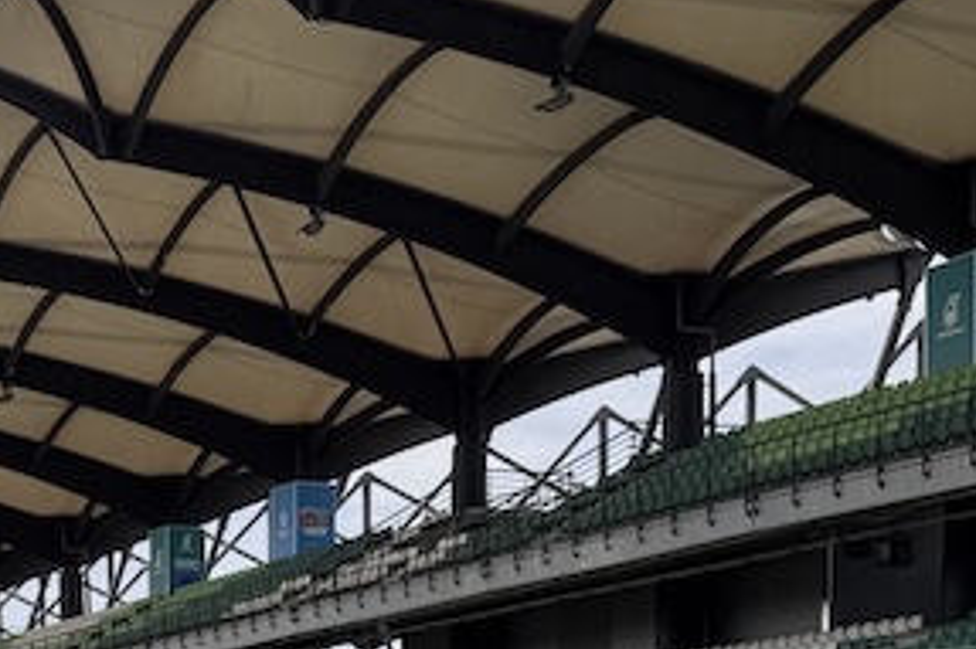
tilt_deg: -5.8
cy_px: 1121
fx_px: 2357
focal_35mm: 87
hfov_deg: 22.8
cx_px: 92
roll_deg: +1.2
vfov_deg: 14.1
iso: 80
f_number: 1.78
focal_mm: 6.76
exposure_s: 1/6410
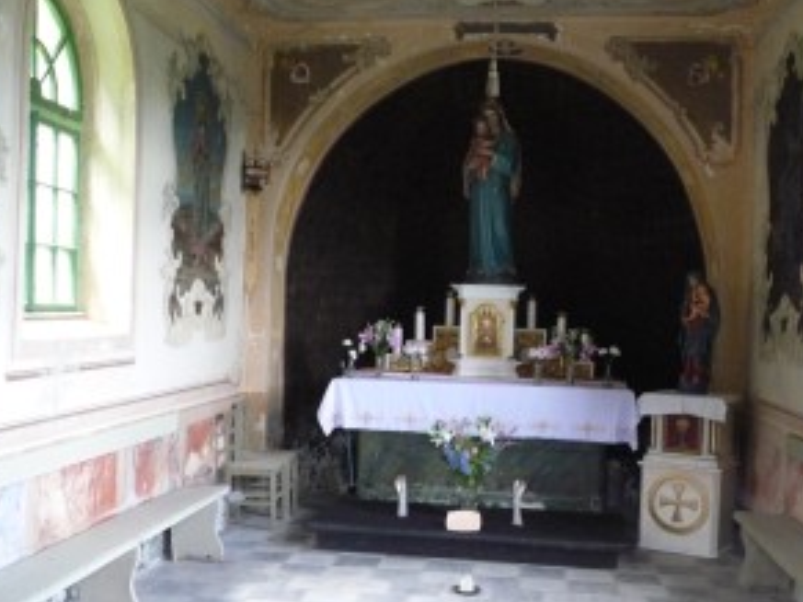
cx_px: 415
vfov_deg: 32.8
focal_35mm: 44
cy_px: 342
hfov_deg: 43.0
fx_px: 1020
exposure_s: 1/20
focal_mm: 5.2
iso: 400
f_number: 3.3
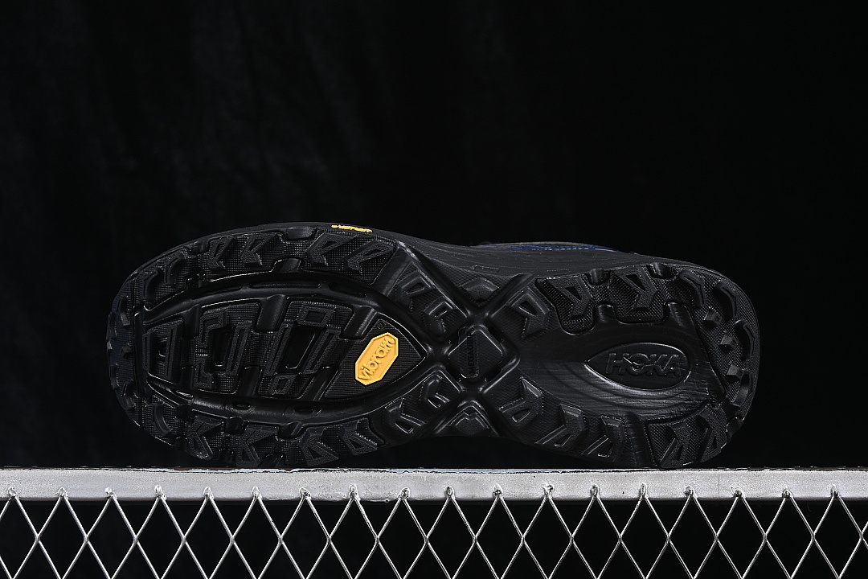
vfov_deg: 18.2
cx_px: 434
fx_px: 1808
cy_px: 290
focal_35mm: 75
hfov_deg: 27.0
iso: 160
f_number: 6.3
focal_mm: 50
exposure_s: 1/60
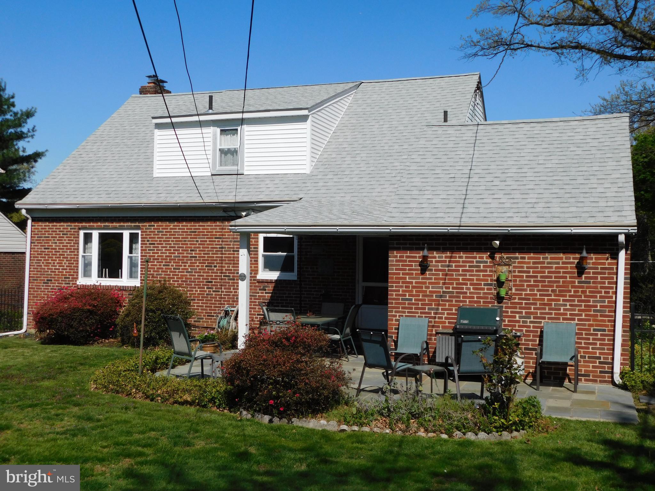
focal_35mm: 40
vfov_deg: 36.0
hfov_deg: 46.8
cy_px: 246
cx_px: 328
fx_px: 757
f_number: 7.2
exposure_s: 1/500
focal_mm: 7.1
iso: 125
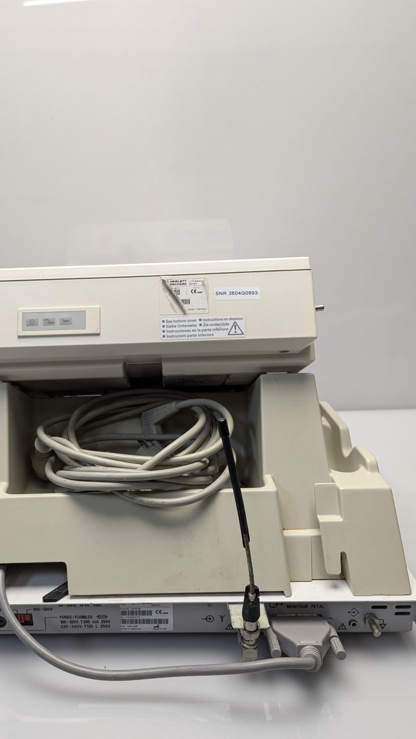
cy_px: 365
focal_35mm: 27
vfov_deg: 69.9
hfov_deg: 42.6
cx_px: 154
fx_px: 529
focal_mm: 6.81
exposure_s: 1/100
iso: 84
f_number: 1.85
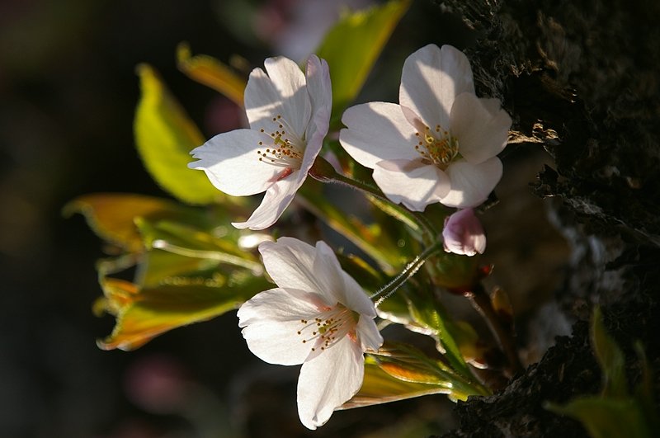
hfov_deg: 6.6
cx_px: 330
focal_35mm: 315
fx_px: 5767
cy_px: 219
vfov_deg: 4.4
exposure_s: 1/400
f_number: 9
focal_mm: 210
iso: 200
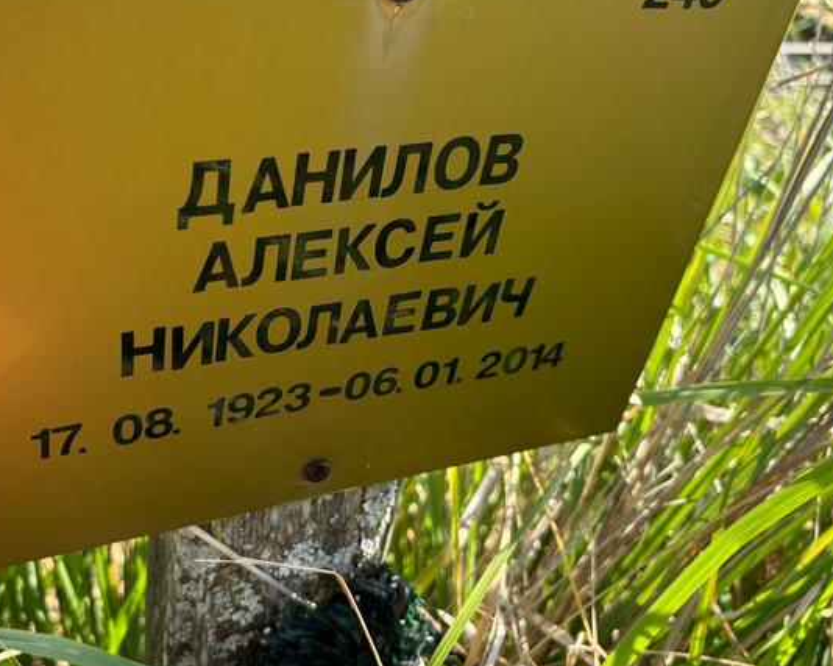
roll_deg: -9.7
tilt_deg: -34.7
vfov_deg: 38.7
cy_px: 225
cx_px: 307
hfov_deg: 47.5
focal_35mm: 38
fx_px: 937
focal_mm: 5.96
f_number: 1.6
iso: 50
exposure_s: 1/618
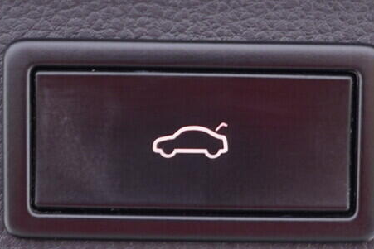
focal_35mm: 115
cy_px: 145
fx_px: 1195
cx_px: 200
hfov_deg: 17.8
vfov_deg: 11.9
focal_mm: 24
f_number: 2.8
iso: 320
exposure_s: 1/40
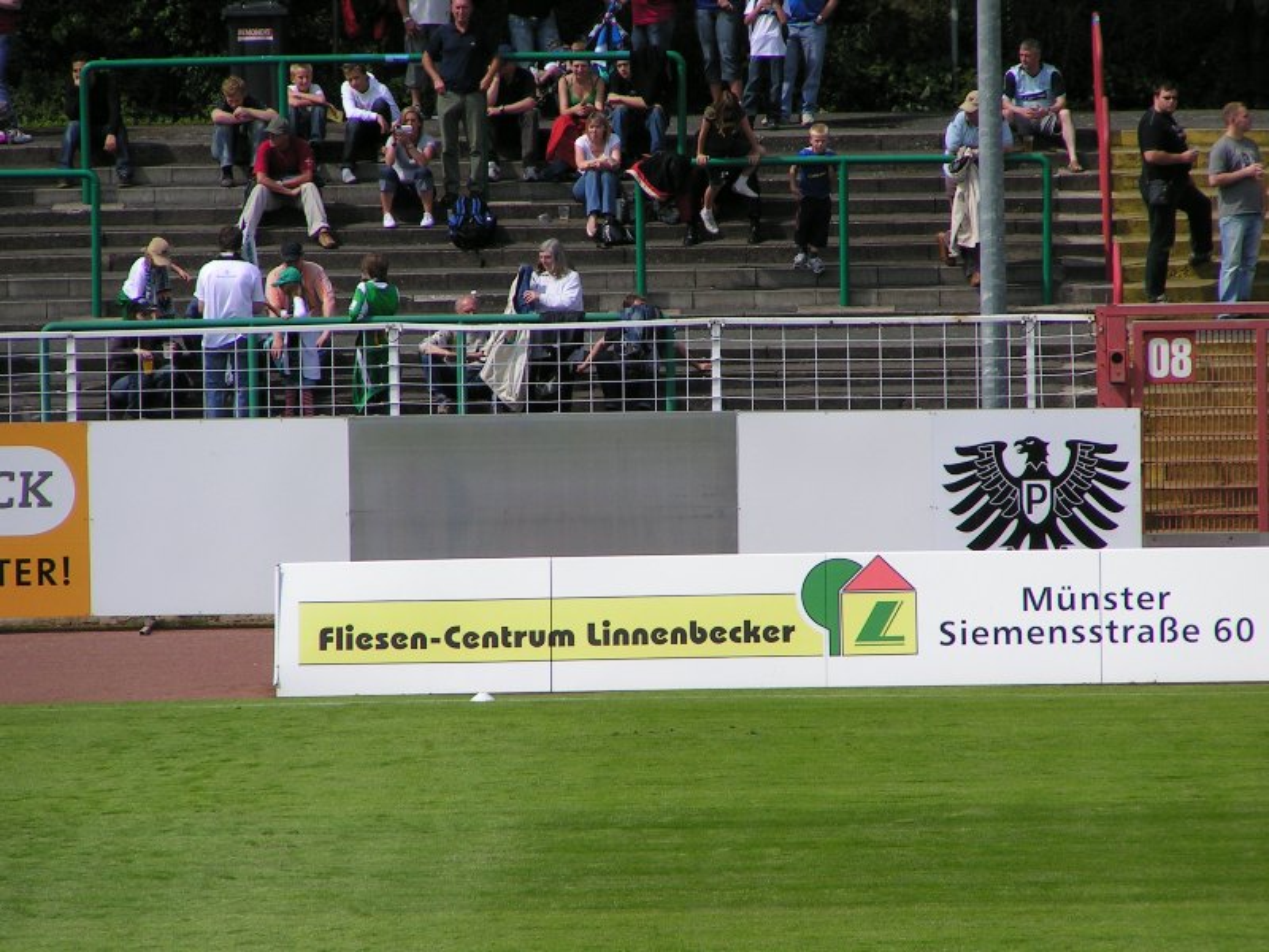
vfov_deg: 3.9
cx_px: 634
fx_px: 13931
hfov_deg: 5.2
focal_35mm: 380
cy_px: 476
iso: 50
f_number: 5
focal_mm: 58
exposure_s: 1/800
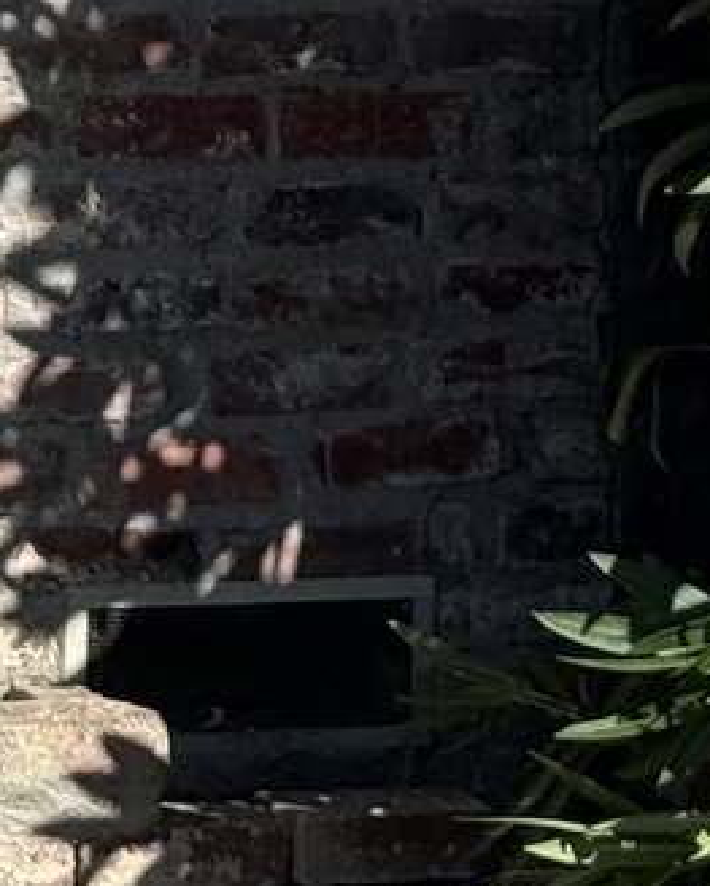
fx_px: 7187
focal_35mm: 274
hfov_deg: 5.5
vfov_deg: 6.9
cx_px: -999
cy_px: -781
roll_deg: -1.5
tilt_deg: -0.4
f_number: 1.78
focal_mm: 6.76
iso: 64
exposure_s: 1/3817
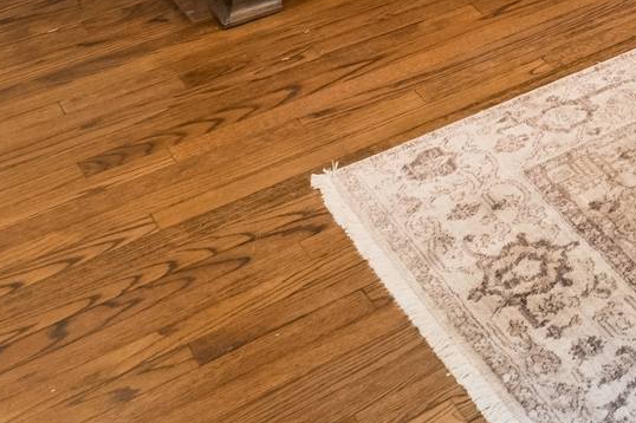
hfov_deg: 19.9
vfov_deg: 11.9
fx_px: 1412
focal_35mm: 80
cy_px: -733
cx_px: 1088
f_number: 13
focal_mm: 14
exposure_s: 1
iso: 400
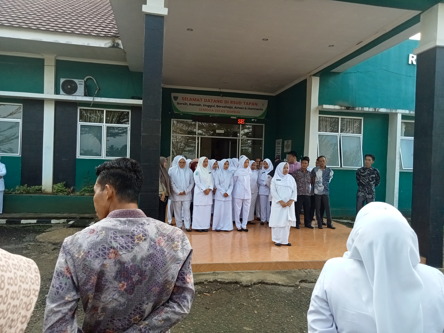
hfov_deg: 63.4
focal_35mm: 28
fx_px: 359
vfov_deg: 49.7
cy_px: 166
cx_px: 222
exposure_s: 1/109
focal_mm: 3.46
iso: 104
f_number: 2.2
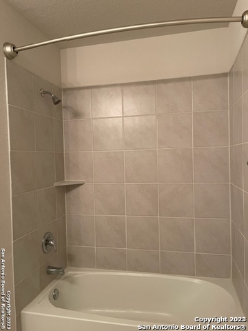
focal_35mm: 26
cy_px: 166
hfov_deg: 53.1
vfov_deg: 67.3
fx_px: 248
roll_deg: +1.4
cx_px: 124
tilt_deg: -1.7
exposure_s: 1/60
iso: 200
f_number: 1.6
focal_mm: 5.1
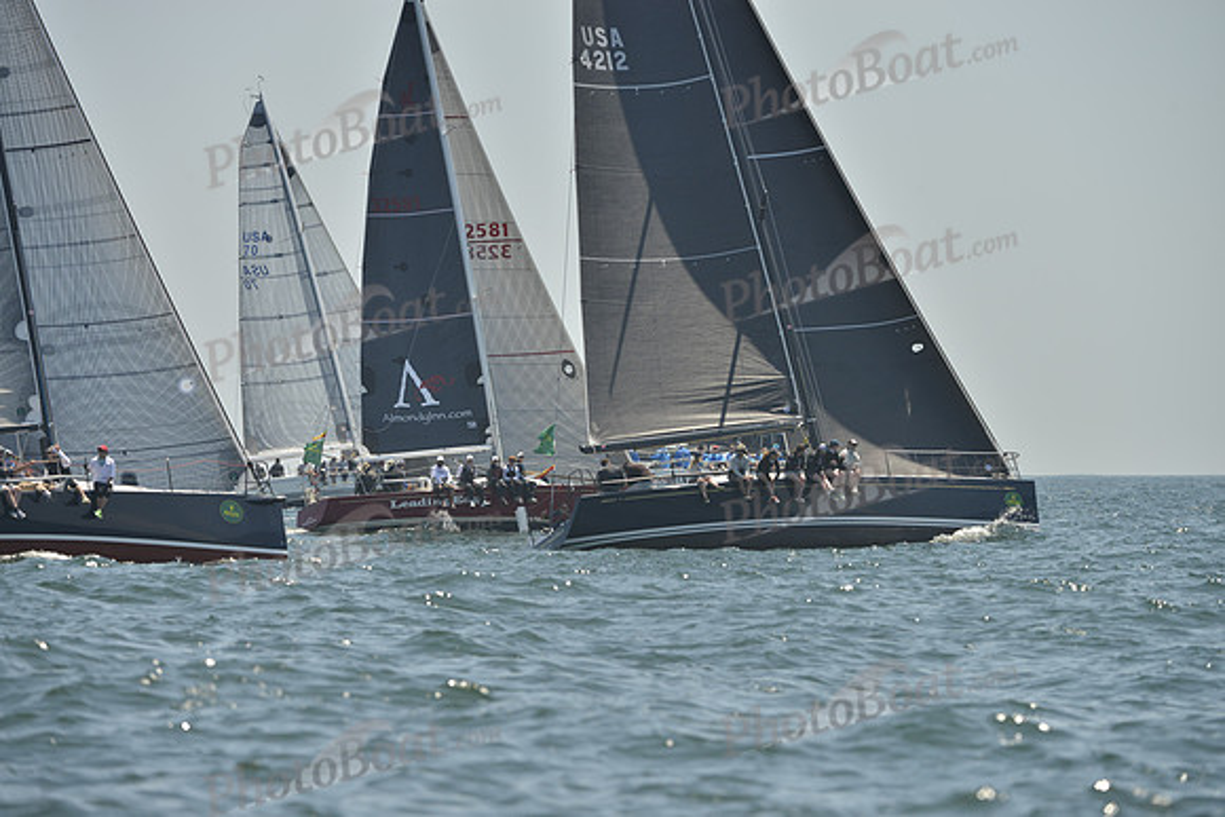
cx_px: 612
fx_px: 9189
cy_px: 408
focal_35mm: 270
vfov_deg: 5.1
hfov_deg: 7.6
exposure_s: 1/1250
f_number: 7.1
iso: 280
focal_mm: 270
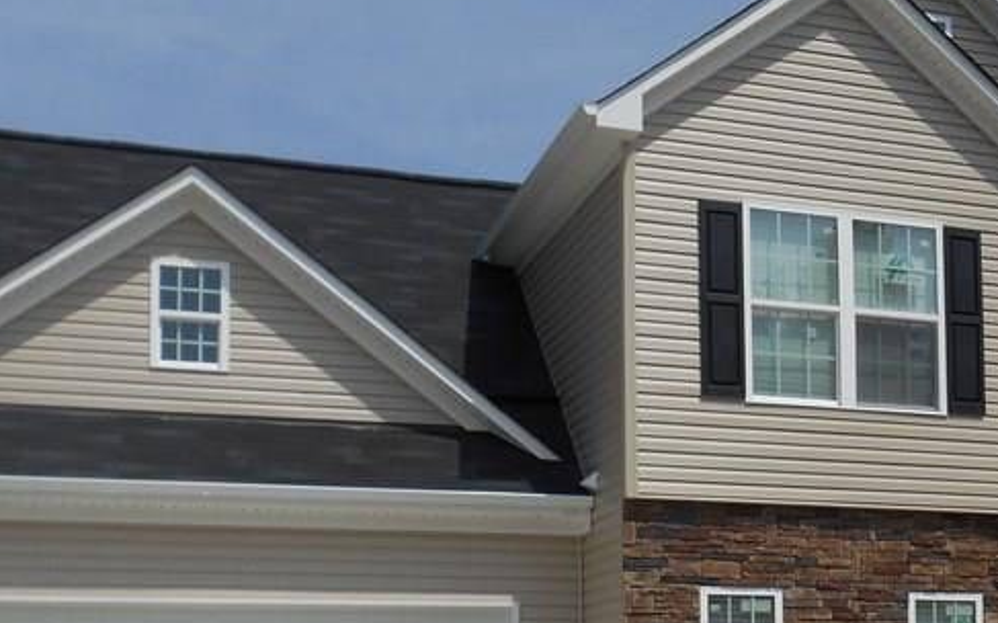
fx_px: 1577
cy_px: 623
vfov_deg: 21.6
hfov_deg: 34.4
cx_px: 750
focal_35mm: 58
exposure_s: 1/1600
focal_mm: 4.7
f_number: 3.4
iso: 80
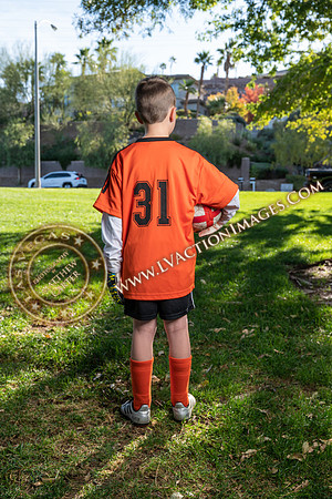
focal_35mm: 34
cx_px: 166
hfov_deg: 38.9
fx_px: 470
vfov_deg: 55.8
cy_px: 250
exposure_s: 1/160
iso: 100
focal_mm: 34
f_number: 5.6
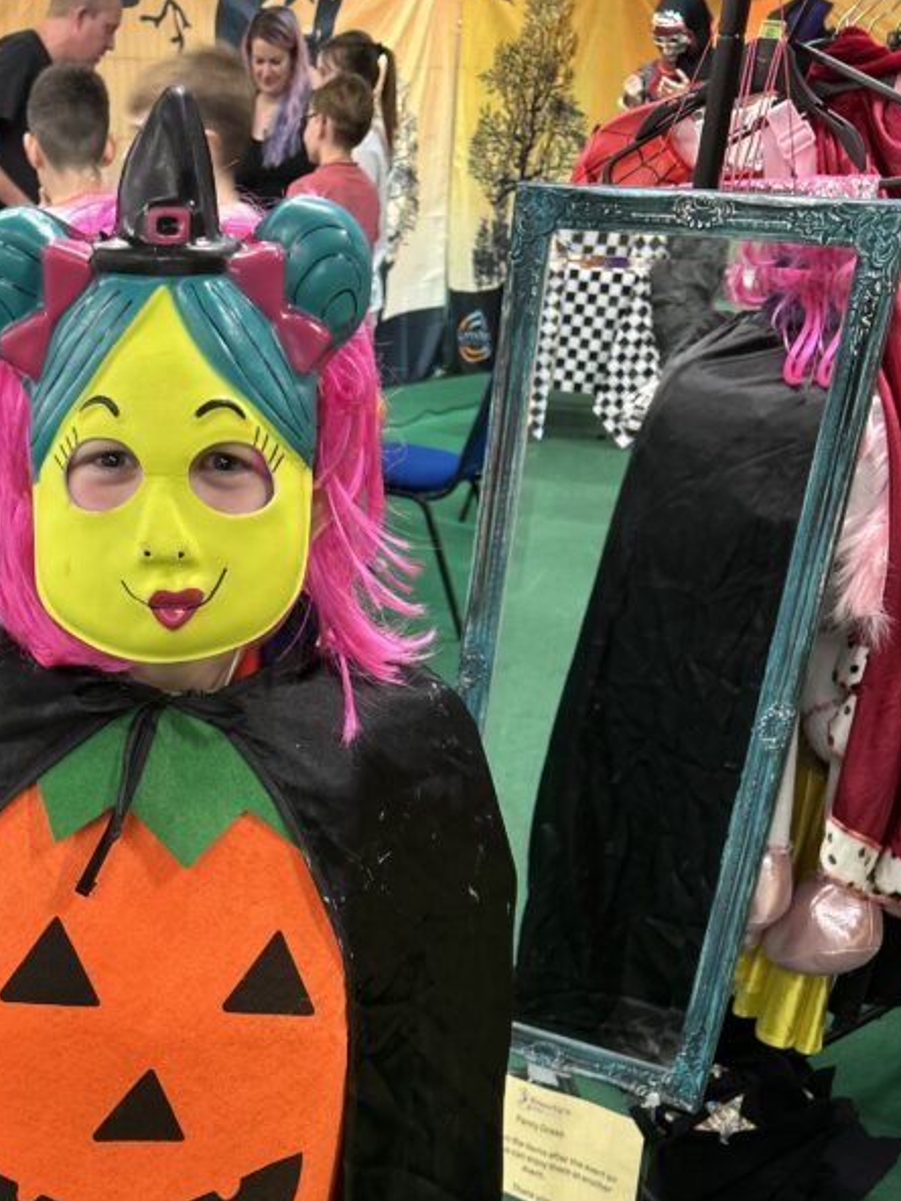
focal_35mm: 45
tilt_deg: -29.3
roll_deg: -1.6
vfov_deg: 40.2
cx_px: 150
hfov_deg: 31.2
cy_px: 978
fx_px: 1562
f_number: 1.5
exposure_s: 1/50
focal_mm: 5.7
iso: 80
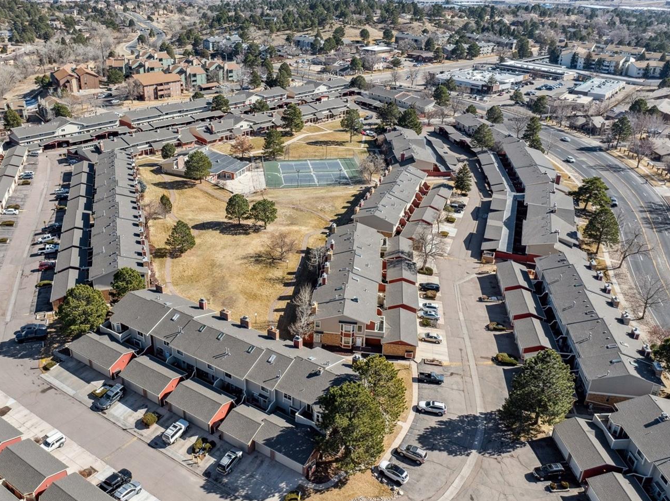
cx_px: 282
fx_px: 580
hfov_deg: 59.7
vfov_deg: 46.7
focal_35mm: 30
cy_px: 229
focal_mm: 12.3
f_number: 2.8
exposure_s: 1/2000
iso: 120
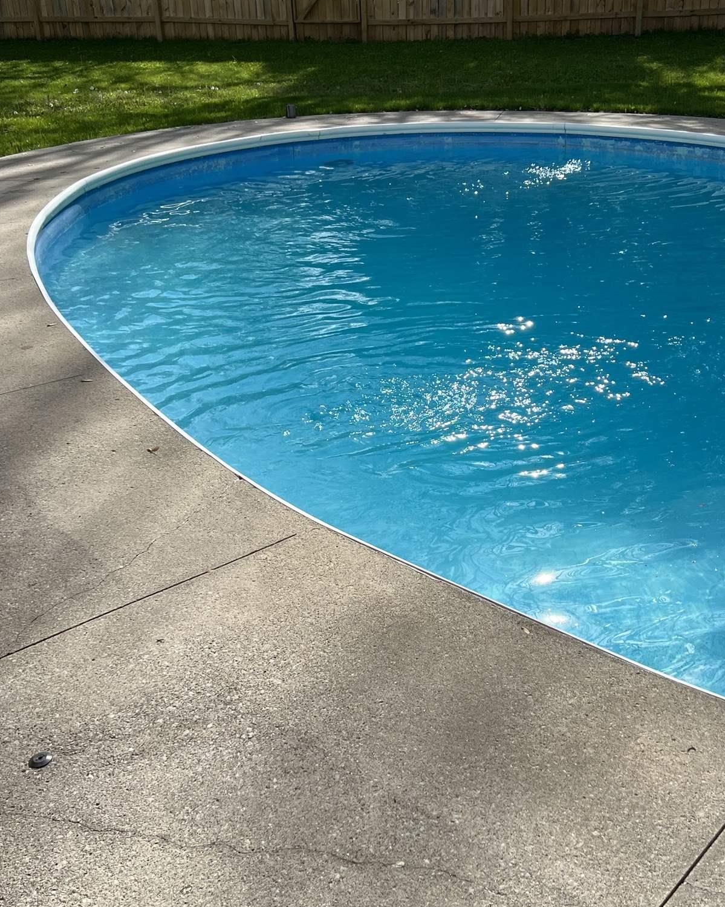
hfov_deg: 38.1
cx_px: 435
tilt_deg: -24.5
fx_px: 1046
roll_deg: +1.1
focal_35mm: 39
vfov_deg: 46.8
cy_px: 451
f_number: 1.5
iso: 50
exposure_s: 1/4444
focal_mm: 5.7
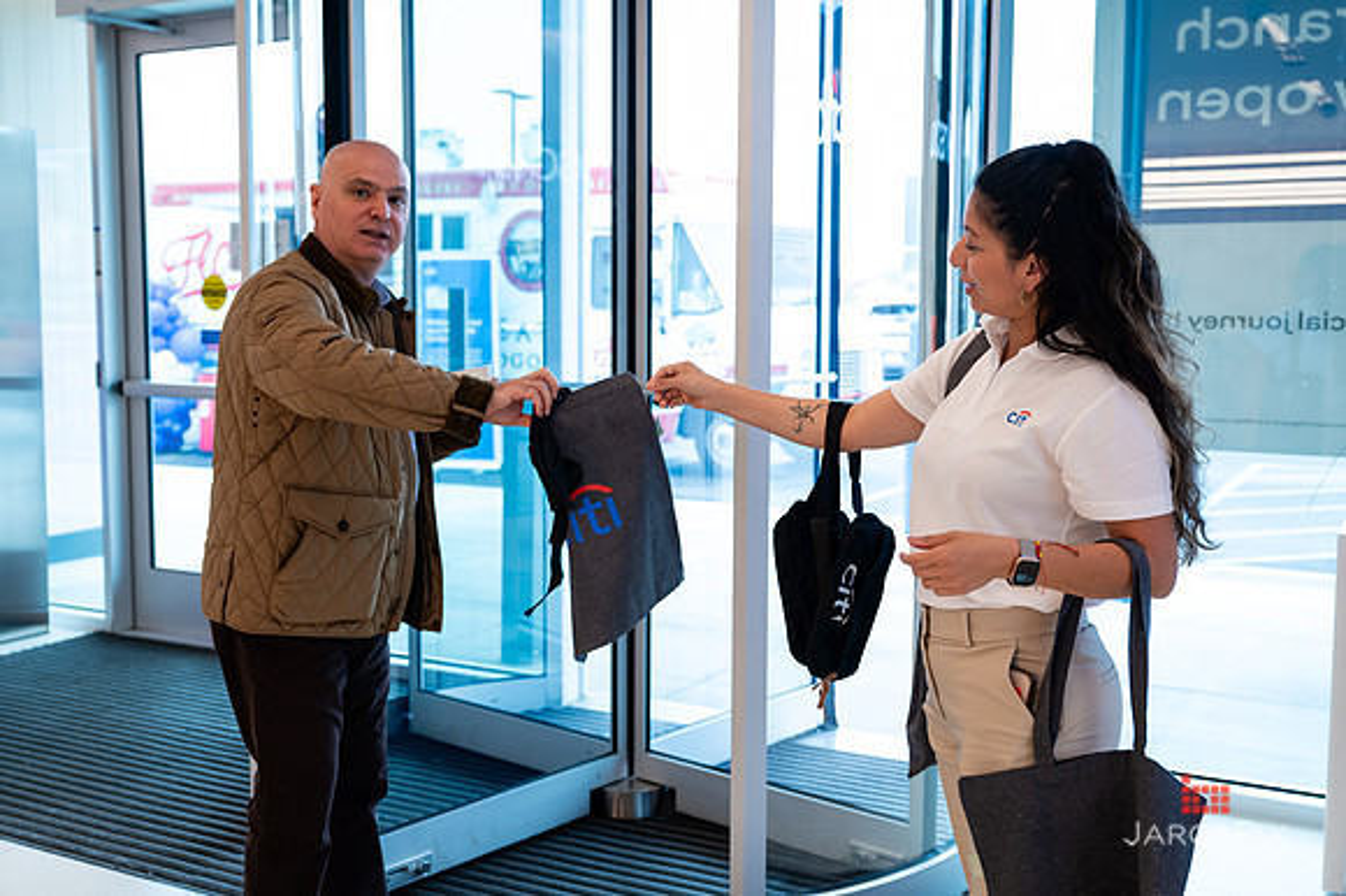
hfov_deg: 50.6
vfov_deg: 34.9
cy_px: 425
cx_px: 639
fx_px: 1425
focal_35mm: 38
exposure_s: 1/250
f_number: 3.5
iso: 800
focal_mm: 36
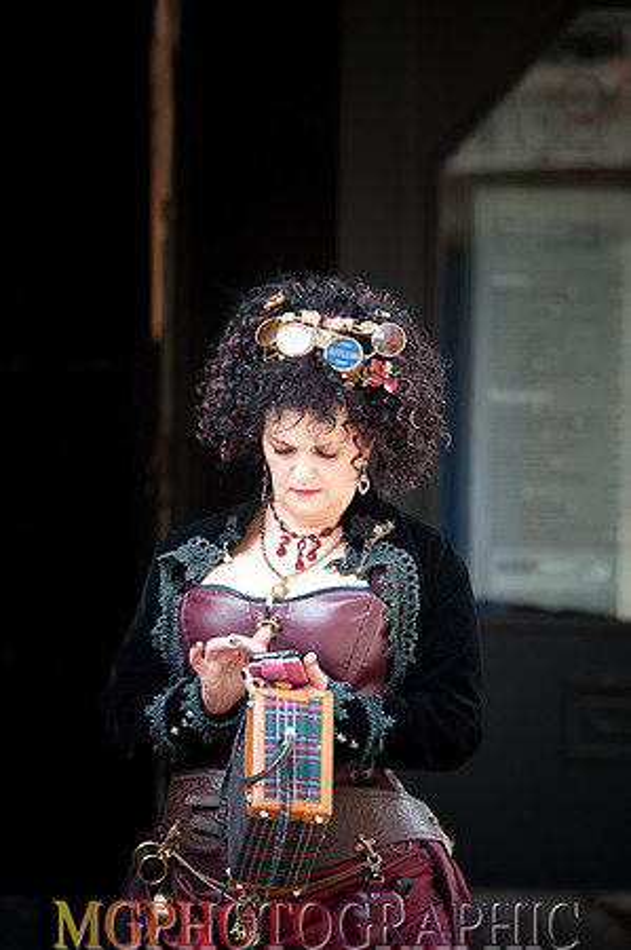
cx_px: 316
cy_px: 475
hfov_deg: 6.9
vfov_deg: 10.3
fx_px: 5270
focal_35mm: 200
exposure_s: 1/80
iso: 200
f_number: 4.5
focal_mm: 200
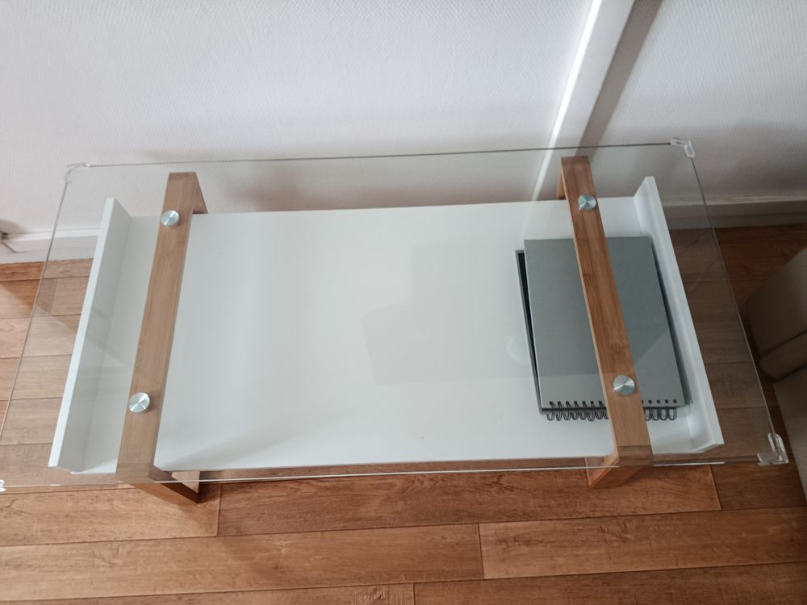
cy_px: 302
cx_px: 404
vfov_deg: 56.8
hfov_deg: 71.6
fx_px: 560
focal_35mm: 24
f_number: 1.7
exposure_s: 1/25
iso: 1689
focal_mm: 5.24
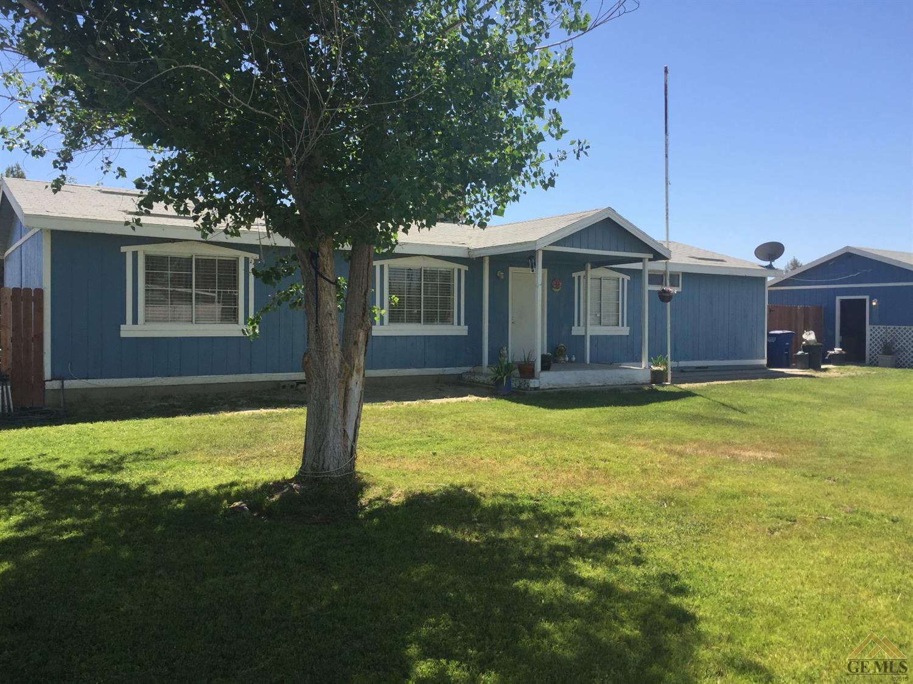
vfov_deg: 48.2
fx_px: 765
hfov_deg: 61.7
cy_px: 342
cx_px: 456
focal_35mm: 29
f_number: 2.2
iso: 32
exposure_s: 1/1647
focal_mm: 4.15
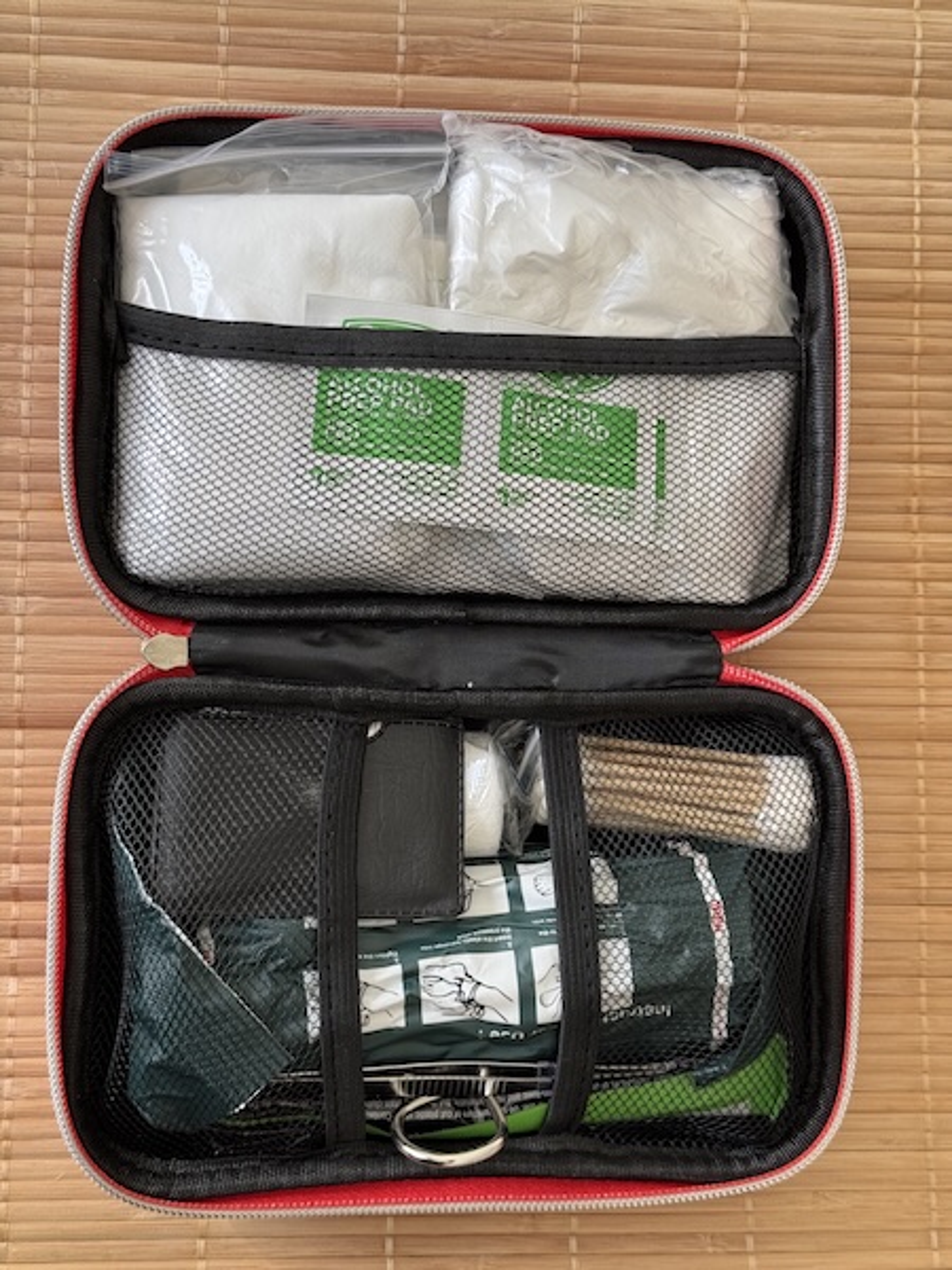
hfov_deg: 30.3
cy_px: 635
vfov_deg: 39.7
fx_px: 1760
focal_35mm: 48
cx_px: 476
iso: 100
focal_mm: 6.76
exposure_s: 1/100
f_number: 1.78
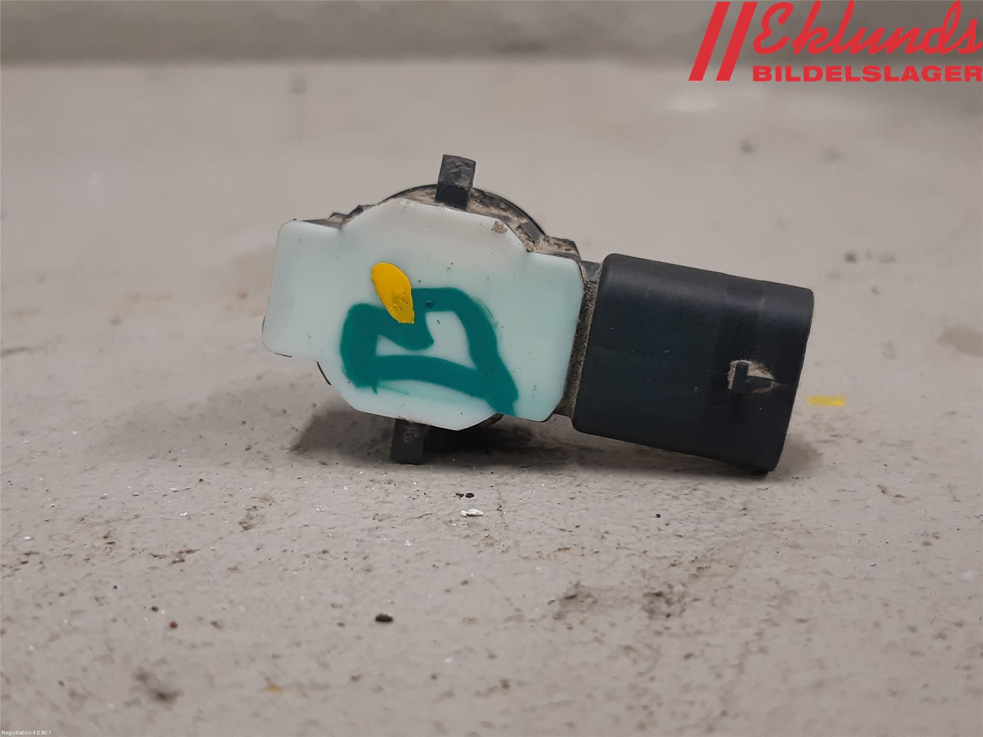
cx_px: 492
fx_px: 738
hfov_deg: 67.3
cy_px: 368
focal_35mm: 26
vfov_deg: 53.1
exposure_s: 1/50
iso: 100
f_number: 1.7
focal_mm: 3.93
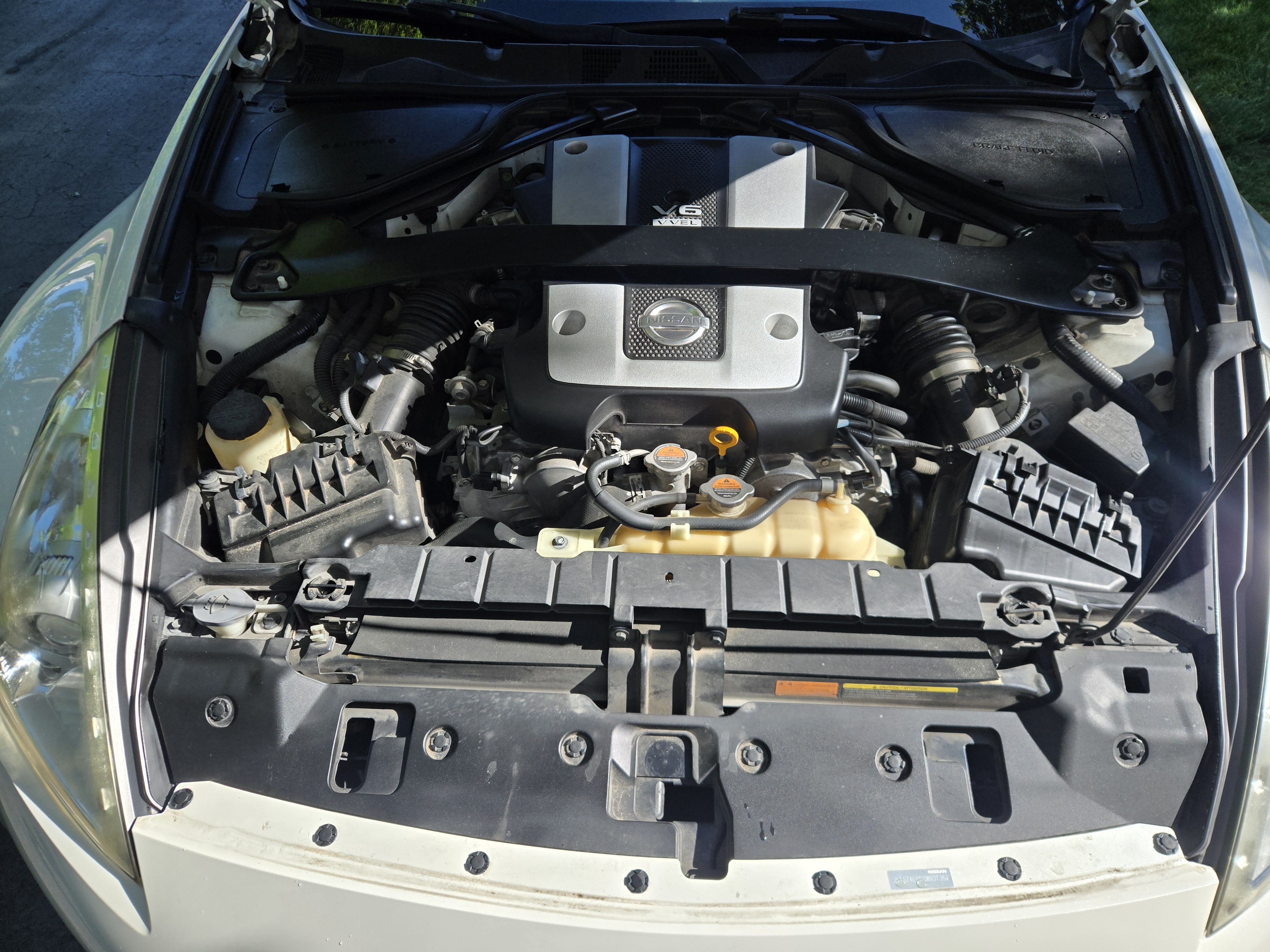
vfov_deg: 58.9
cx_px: 635
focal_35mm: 23
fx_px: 844
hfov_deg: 73.9
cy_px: 476
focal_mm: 5.4
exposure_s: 1/2921
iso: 80
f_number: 1.8
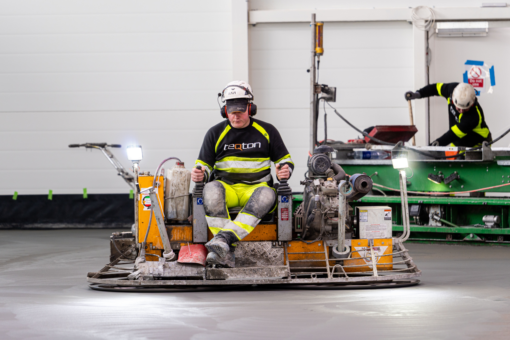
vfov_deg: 6.6
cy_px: 170
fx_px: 2954
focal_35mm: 208
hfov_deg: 9.9
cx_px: 255
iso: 250
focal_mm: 139
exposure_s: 1/100
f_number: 2.8
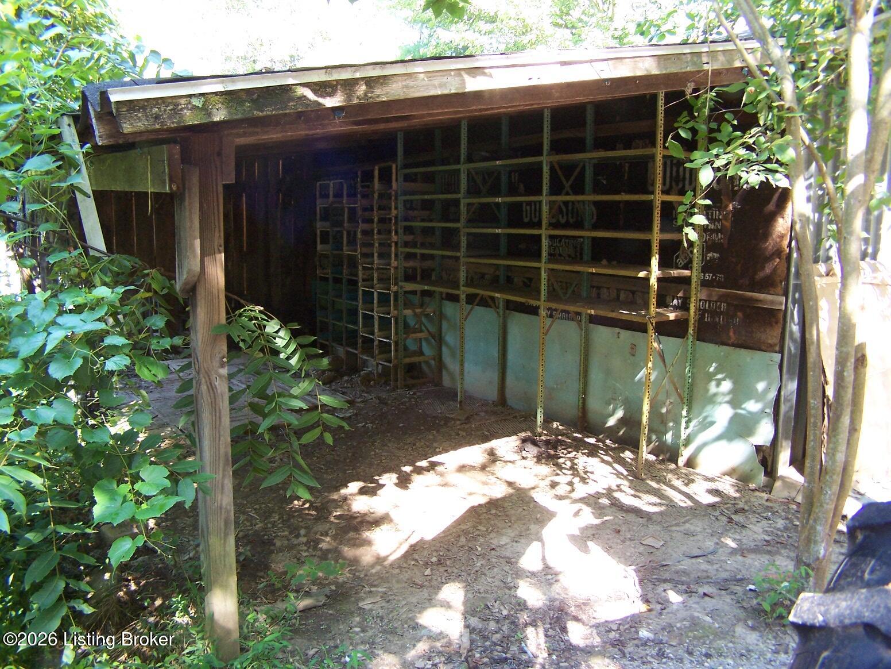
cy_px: 334
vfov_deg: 37.7
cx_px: 446
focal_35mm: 38
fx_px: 978
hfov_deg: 49.0
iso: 140
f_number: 2.8
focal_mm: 6.3
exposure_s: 1/30
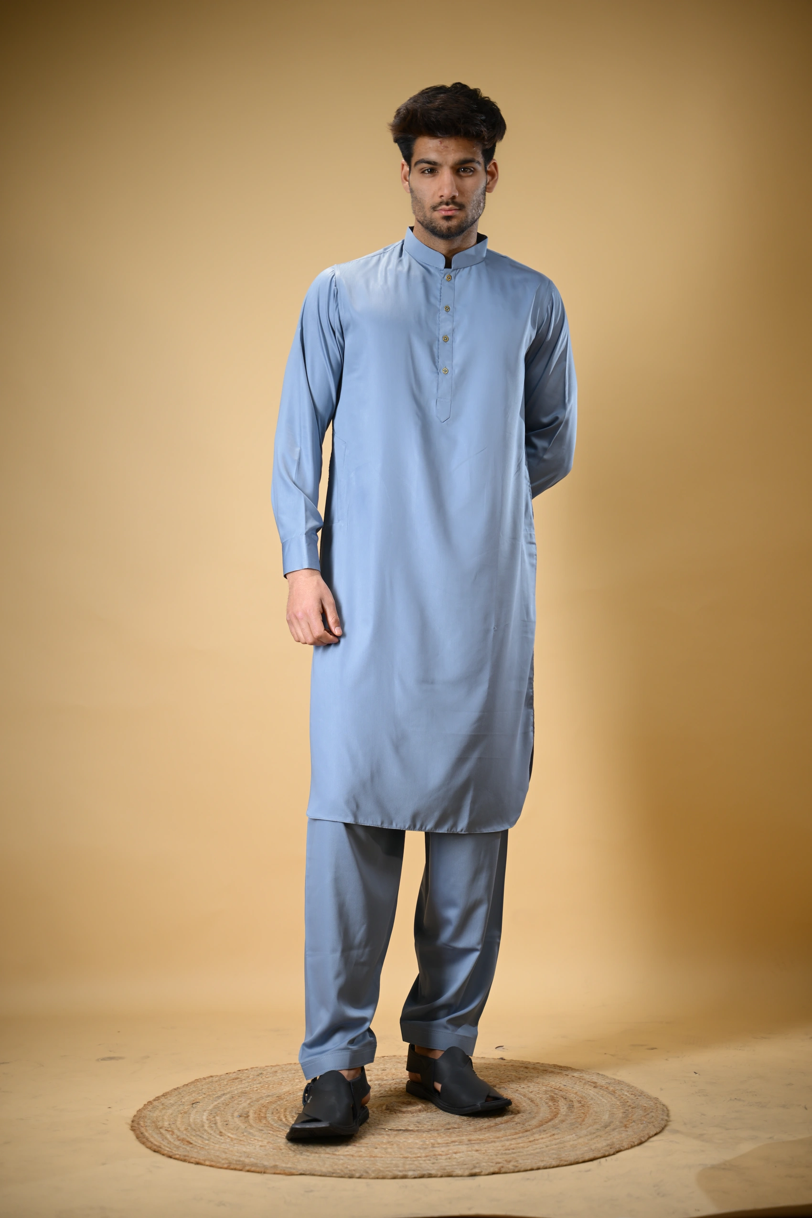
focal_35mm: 59
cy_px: 609
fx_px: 1996
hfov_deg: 23.0
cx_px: 406
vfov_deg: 33.9
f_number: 2.8
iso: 160
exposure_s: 1/125
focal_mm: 59
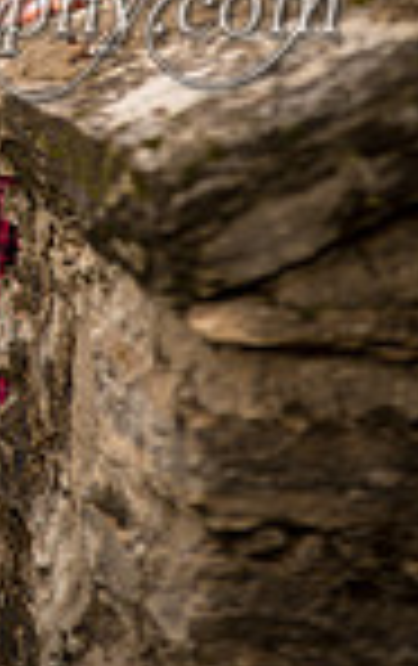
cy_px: -270
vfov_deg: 3.8
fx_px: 10095
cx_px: -198
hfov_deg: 2.4
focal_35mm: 556
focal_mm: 180
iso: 200
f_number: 2.8
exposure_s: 1/200
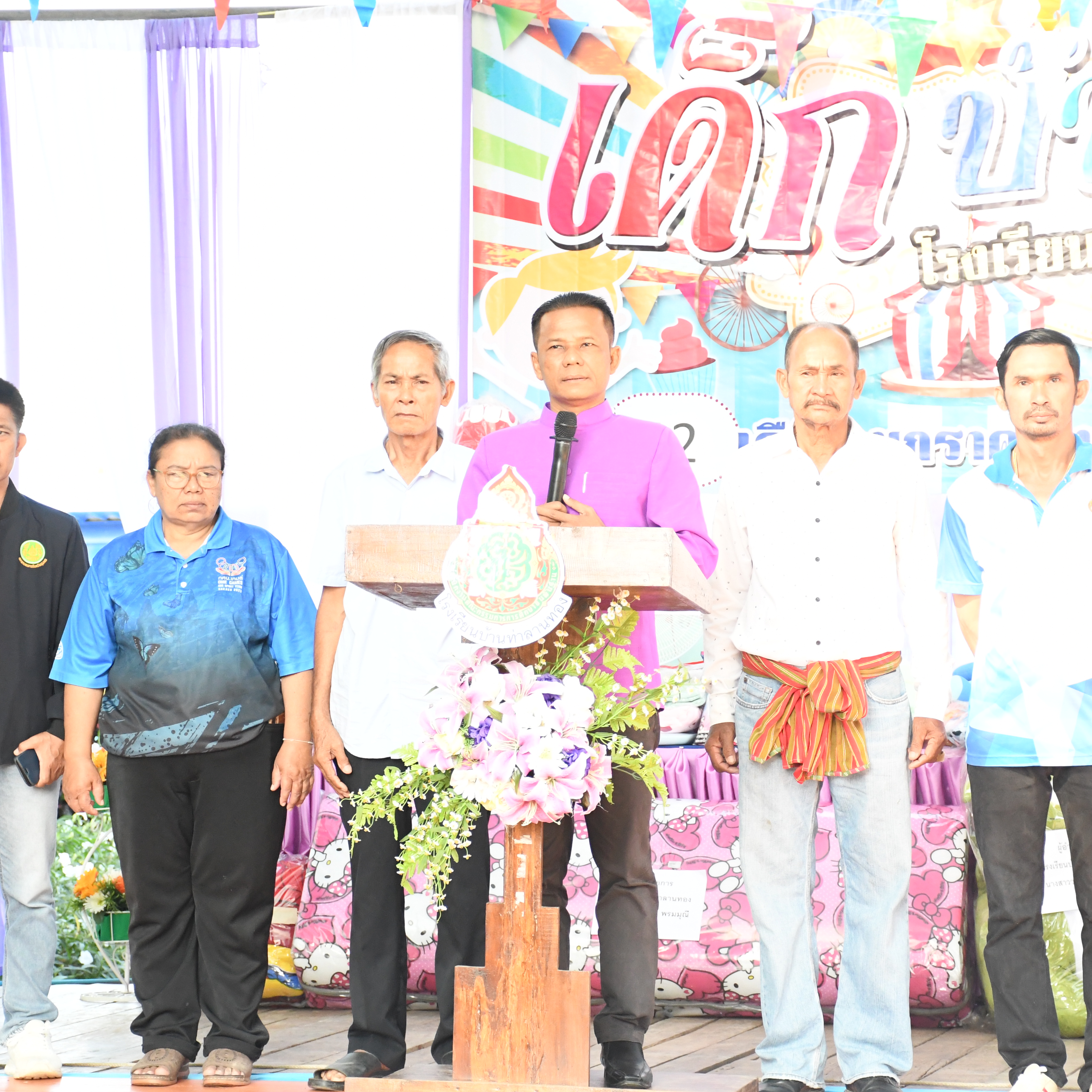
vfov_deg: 14.7
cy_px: 547
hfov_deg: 14.7
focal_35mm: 119
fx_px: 4247
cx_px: 571
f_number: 5
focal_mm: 62
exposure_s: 1/400
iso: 2500
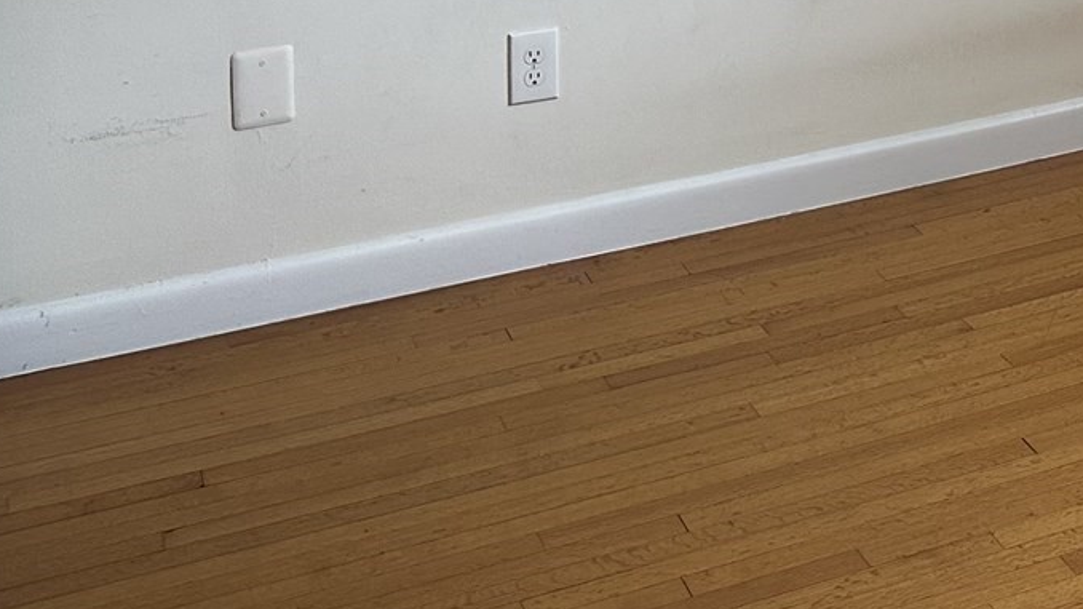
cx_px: 1511
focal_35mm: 79
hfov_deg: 23.0
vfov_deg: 13.5
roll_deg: +0.4
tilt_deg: -1.1
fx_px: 2268
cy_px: -534
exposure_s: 1/120
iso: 125
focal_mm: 6.86
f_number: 1.78
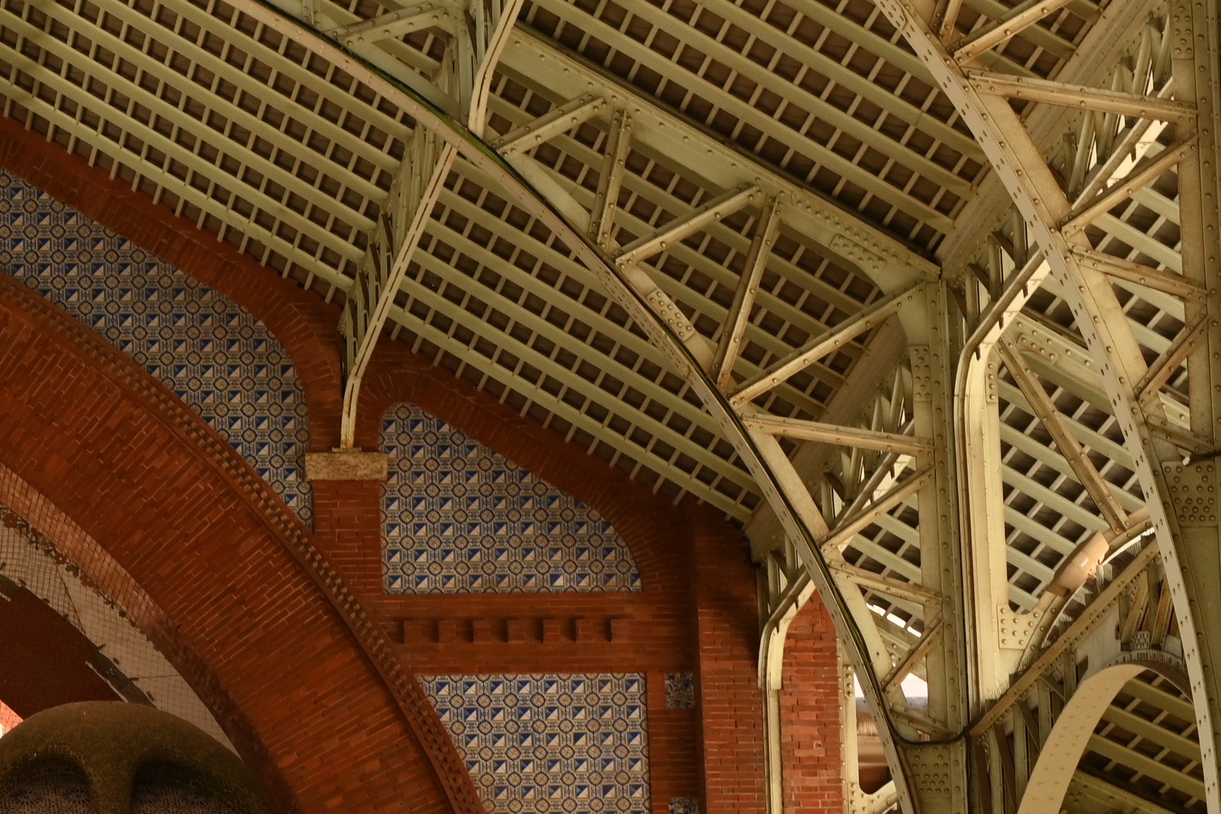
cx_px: -494
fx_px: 6511
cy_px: 1088
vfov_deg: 7.1
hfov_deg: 10.4
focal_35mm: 192
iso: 250
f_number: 5.6
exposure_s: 1/200
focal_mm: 50
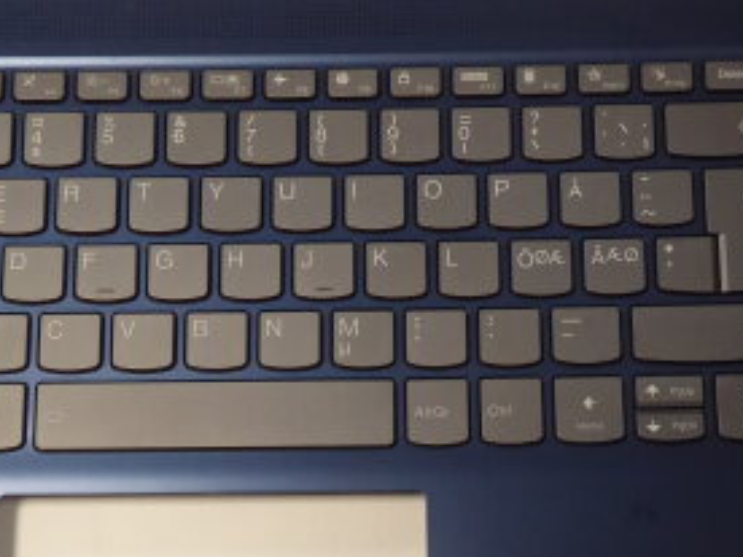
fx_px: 1352
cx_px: 382
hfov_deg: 30.7
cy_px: 471
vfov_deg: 22.9
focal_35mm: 63
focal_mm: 5
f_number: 3.5
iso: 400
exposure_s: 1/60
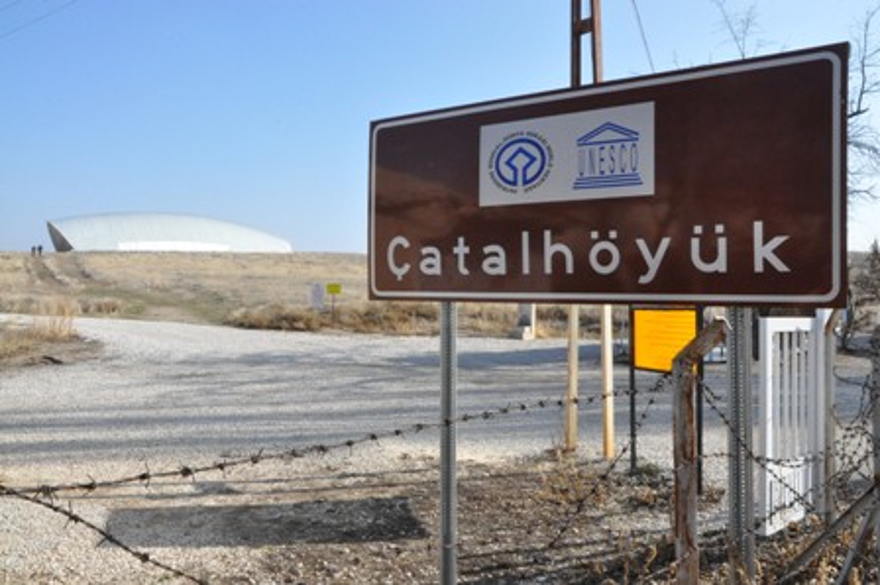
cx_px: 440
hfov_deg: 59.5
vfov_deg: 41.7
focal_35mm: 32
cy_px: 292
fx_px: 769
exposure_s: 1/640
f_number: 25
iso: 3200
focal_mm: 21
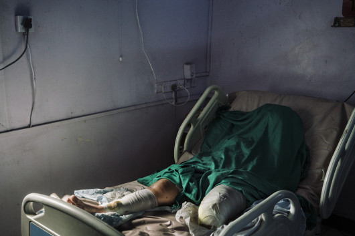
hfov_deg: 54.4
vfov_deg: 37.8
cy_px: 118
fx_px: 345
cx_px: 178
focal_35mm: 35
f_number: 8
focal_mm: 35
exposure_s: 1/250
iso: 1600
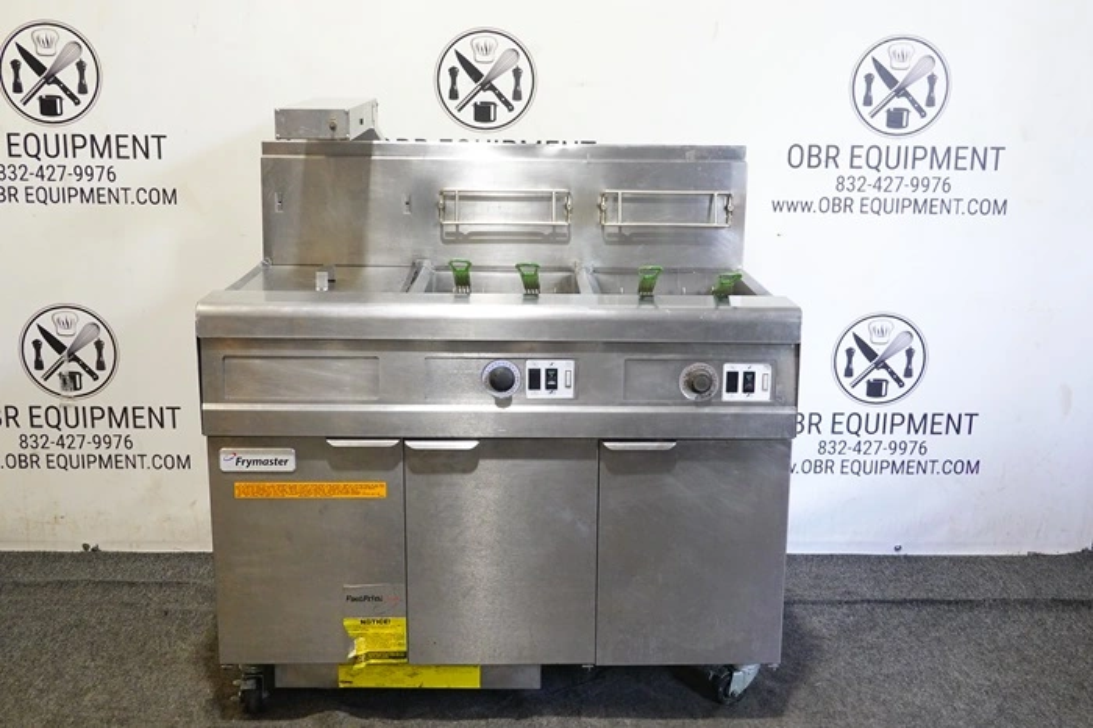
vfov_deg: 31.9
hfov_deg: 46.4
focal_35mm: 42
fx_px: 1275
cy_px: 364
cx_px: 546
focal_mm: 15.59
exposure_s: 1/50
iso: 1250
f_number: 4
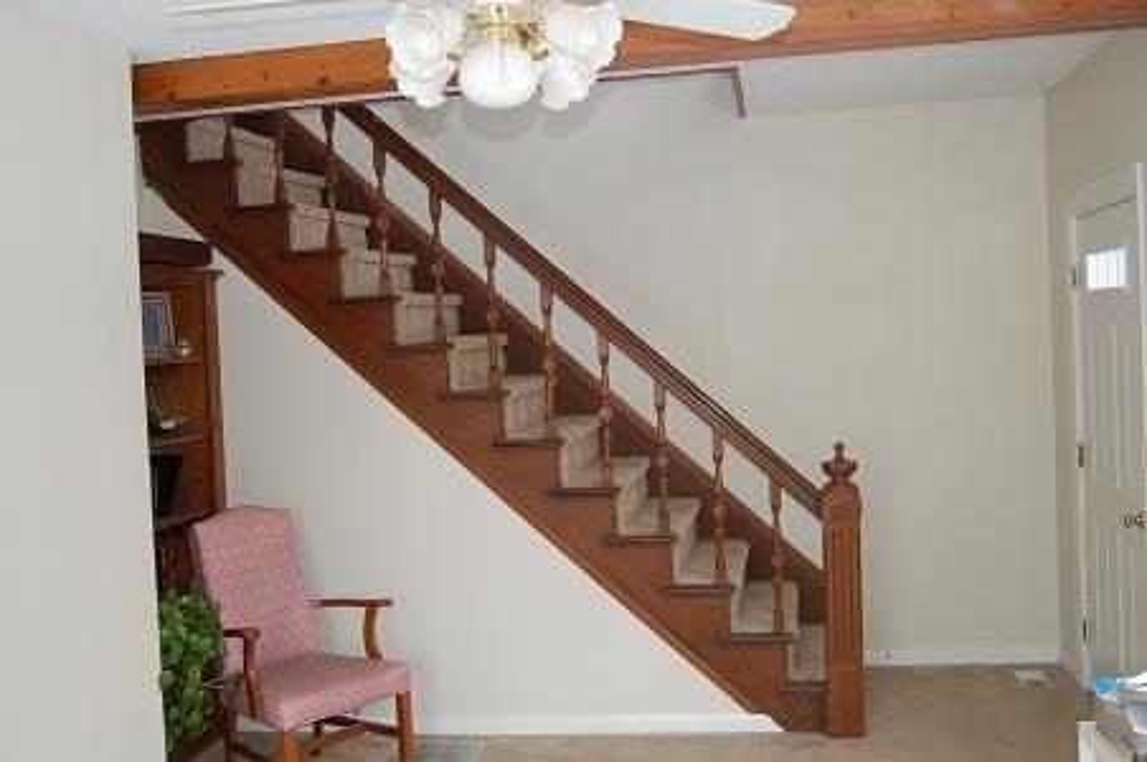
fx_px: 1145
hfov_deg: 53.2
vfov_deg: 36.8
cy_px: 381
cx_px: 574
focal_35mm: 36
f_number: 4
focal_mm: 24
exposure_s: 1/60
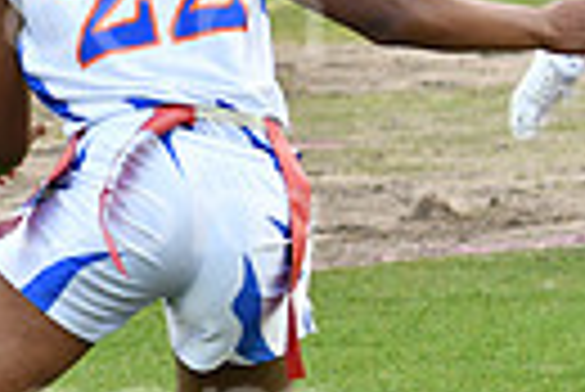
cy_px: 124
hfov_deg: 3.5
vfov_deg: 2.4
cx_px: -688
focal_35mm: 574
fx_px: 9338
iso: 800
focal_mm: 86
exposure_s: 1/1600
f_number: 4
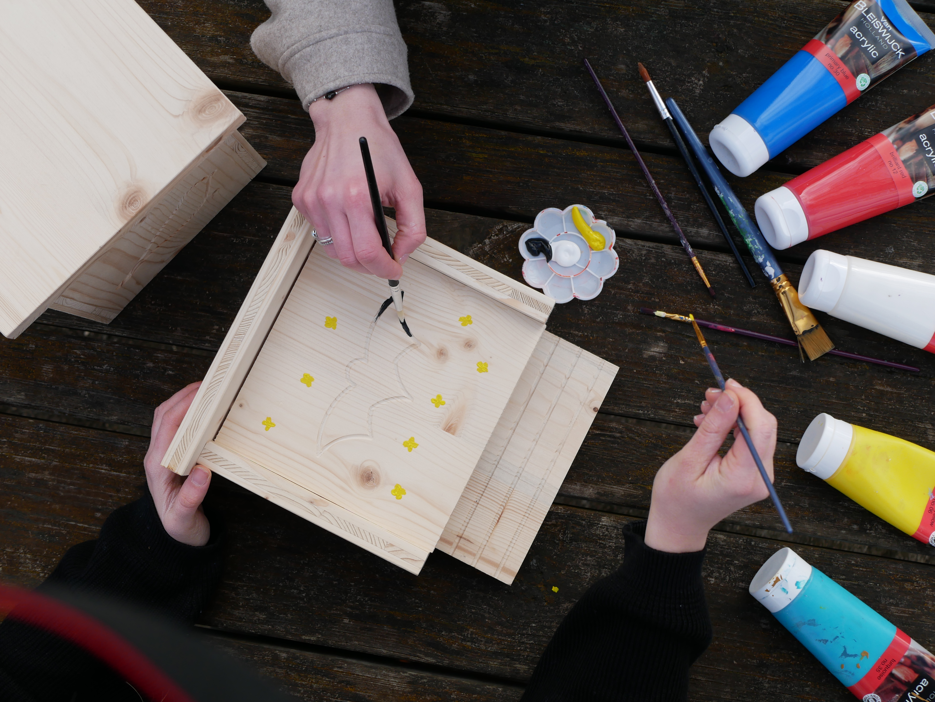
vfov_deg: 29.1
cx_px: 468
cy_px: 351
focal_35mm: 50
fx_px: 1351
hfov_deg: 38.2
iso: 200
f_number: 4.5
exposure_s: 1/640
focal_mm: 25
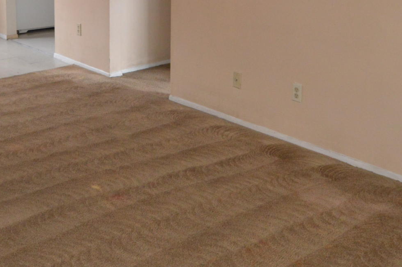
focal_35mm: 55
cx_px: 143
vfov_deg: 23.6
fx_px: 614
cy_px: 5
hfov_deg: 36.0
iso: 800
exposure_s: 1/60
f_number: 3.8
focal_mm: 12
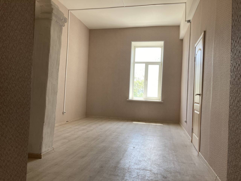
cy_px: 90
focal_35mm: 28
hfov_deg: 63.4
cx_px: 120
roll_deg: -3.8
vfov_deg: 49.7
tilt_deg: +2.2
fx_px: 195
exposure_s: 1/121
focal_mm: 3.99
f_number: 1.8
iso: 32
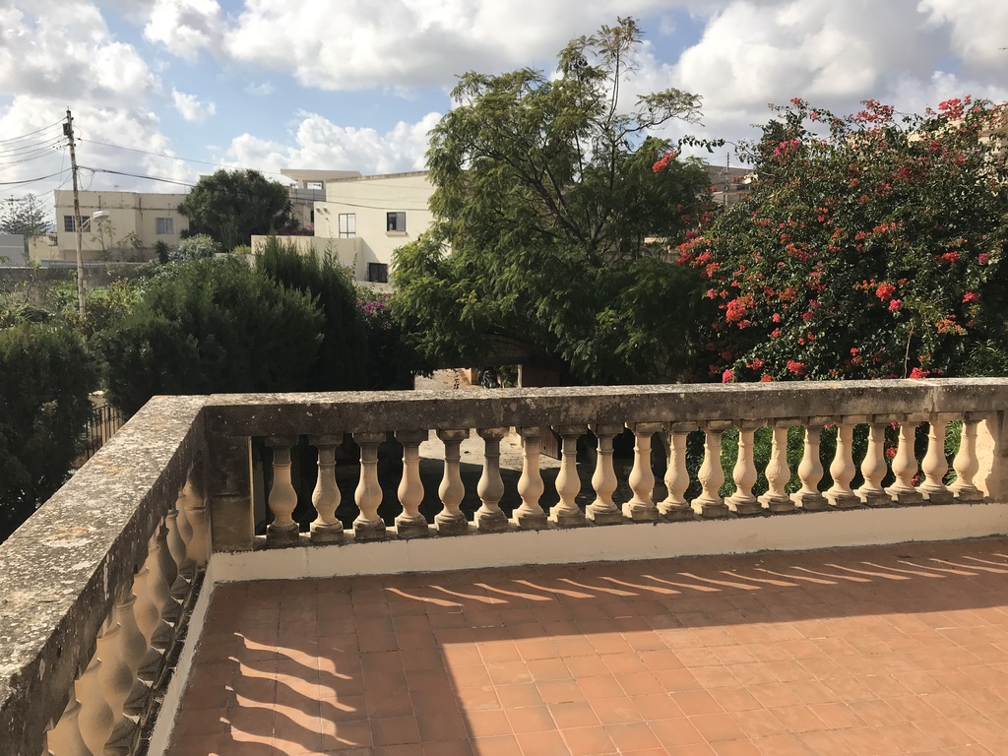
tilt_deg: -7.0
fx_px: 815
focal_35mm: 28
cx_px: 504
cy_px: 378
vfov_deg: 49.7
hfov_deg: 63.4
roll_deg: -3.2
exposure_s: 1/2591
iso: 20
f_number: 1.8
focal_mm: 3.99
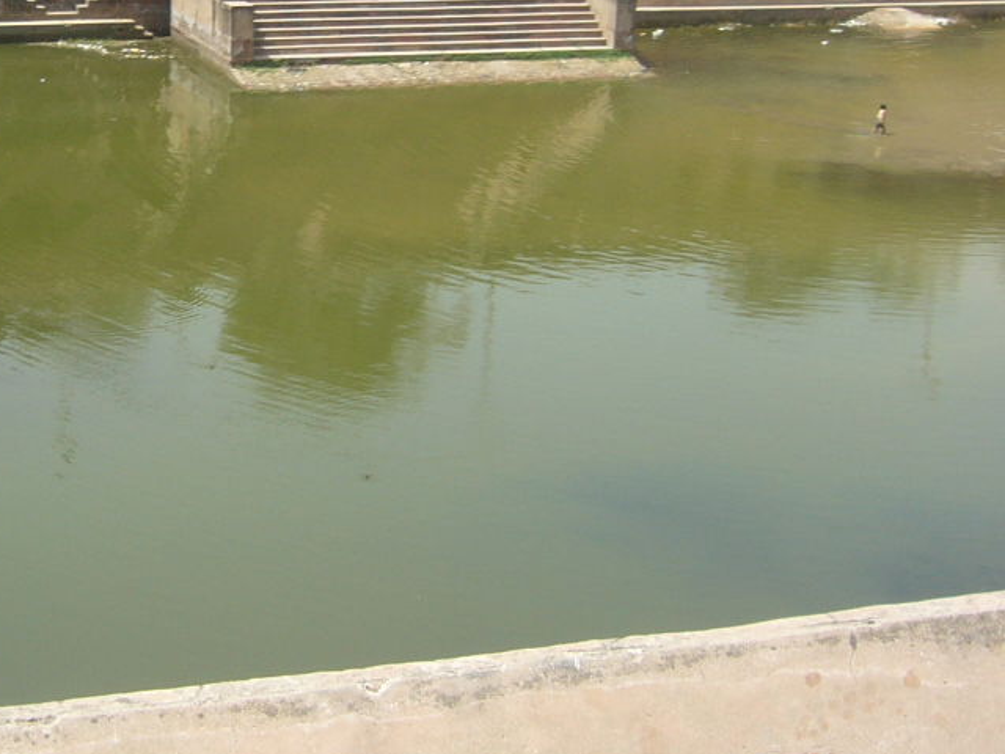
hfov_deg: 26.9
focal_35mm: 70
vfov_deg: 20.7
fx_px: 2032
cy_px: 124
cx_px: 127
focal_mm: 5.8
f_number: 8
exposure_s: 1/80
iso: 50
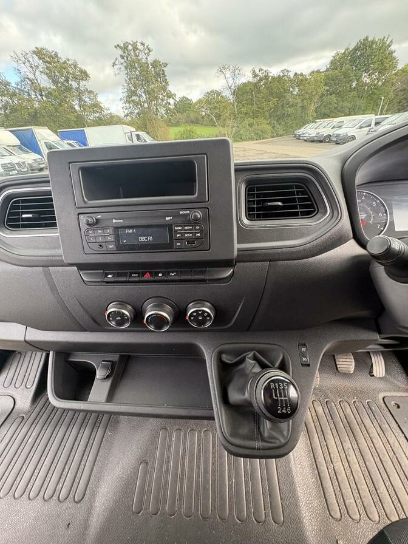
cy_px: 272
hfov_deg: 85.7
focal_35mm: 14
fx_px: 220
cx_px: 204
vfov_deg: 102.1
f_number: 2.2
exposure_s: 1/92
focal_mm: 2.22
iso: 200
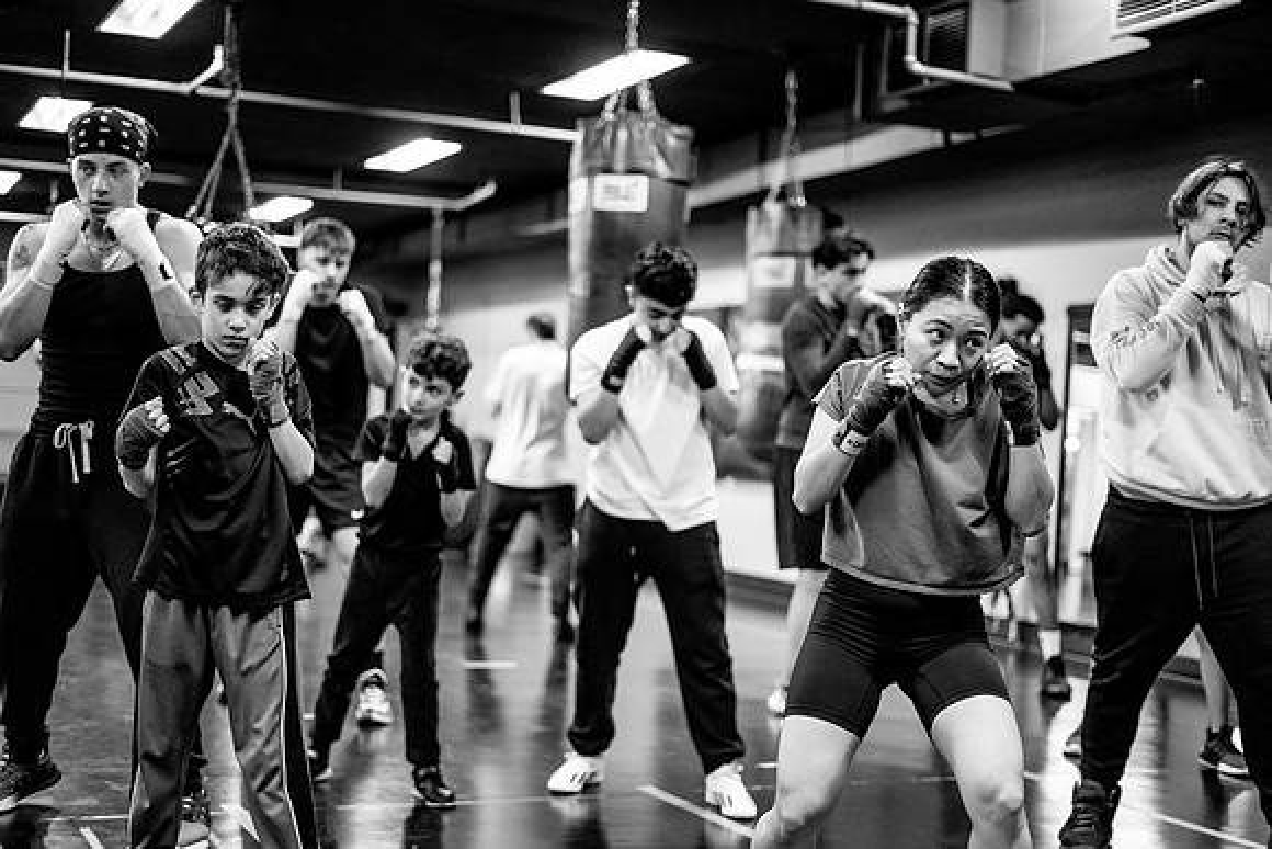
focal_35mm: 50
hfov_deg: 39.6
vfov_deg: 27.0
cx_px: 636
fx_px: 1767
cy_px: 424
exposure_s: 1/500
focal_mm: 50
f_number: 1.8
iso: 5000
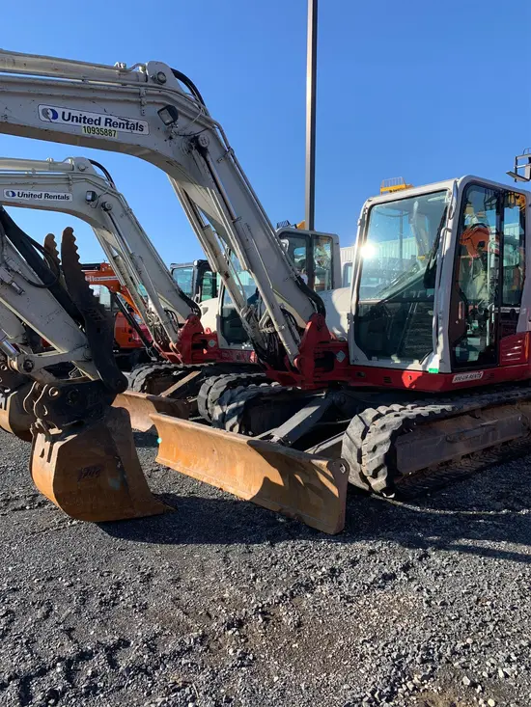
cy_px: 354
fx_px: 532
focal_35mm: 26
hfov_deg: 53.1
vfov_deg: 67.3
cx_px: 266
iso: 25
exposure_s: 1/1190
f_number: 1.8
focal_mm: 4.25
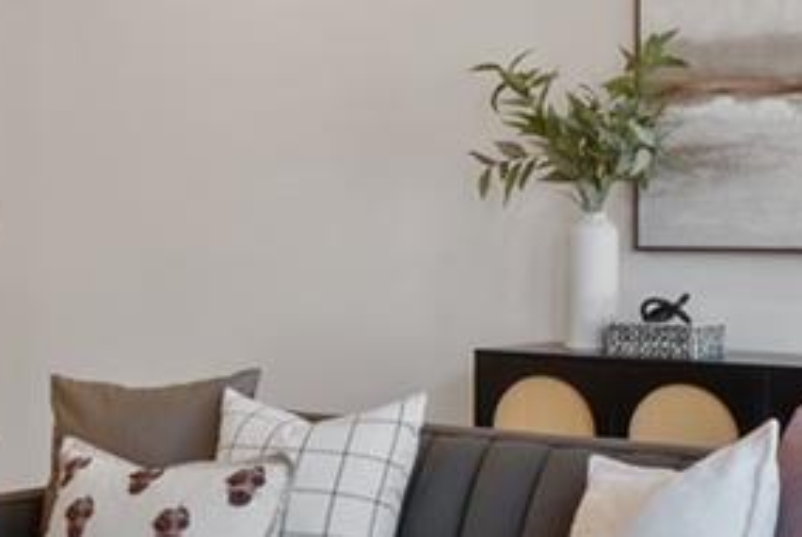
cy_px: 215
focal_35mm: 92
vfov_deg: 14.9
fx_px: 2051
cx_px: -40
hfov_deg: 21.2
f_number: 8
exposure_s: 1/2.5
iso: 160
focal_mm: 10.9
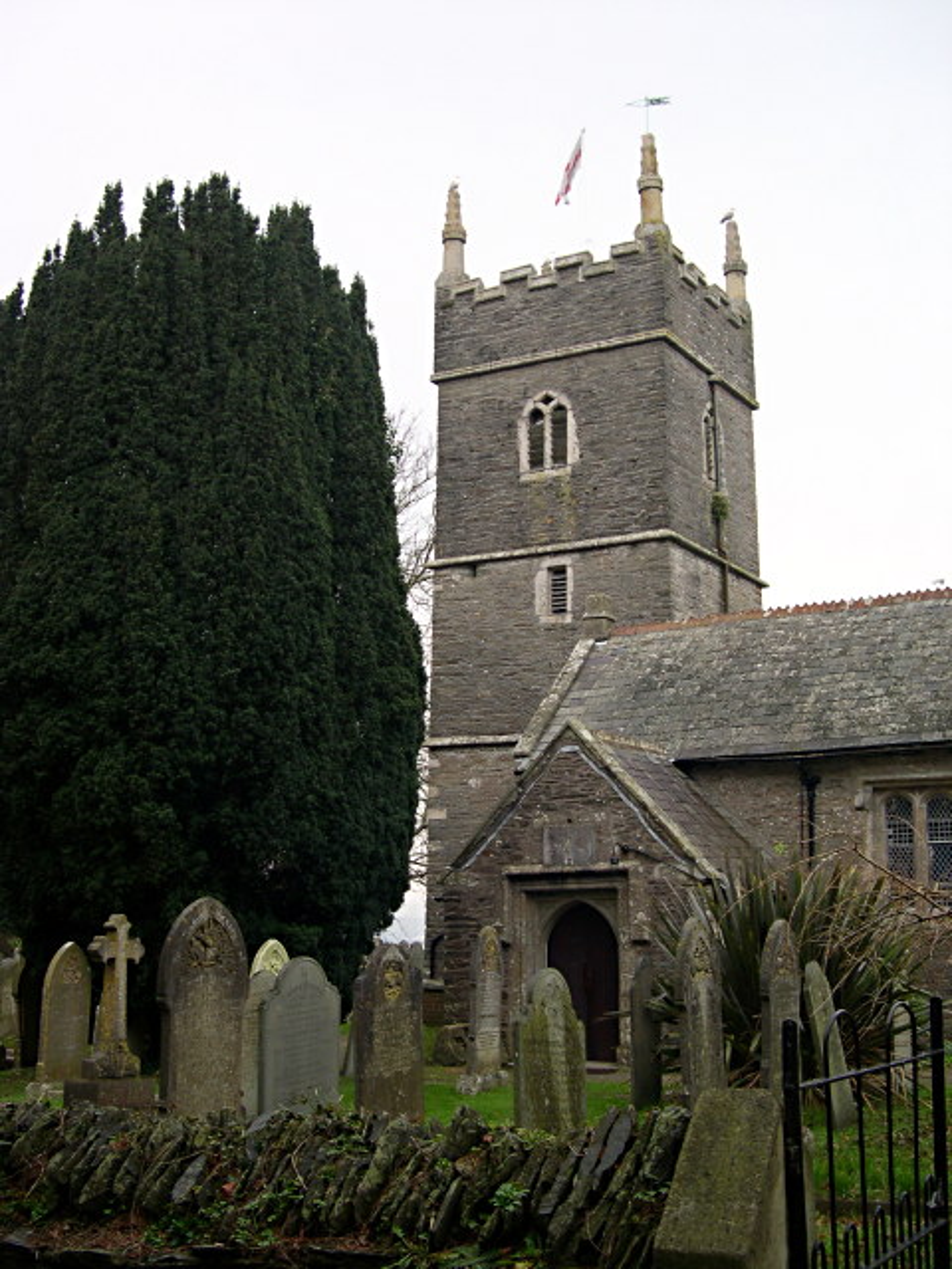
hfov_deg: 37.7
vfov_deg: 49.0
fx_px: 1393
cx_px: 476
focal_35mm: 38
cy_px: 634
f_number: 2.8
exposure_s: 1/87.2
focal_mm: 8
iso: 100
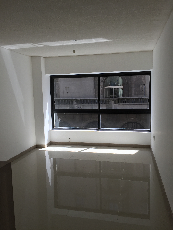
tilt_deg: -7.5
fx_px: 193
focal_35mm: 29
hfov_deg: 48.2
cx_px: 86
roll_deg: +1.7
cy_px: 115
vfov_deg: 61.7
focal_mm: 4.15
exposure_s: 1/449
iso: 32
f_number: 2.2
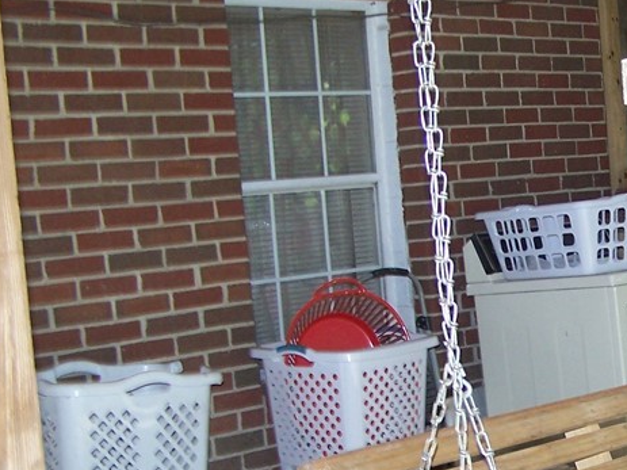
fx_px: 1521
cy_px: 343
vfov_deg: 17.5
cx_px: 665
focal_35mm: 84
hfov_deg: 22.2
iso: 140
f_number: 2.8
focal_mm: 6.3
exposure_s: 1/60
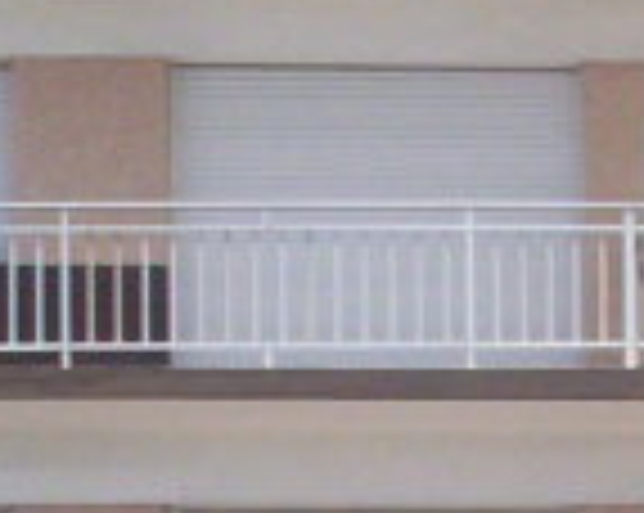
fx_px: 4035
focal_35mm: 212
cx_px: 1306
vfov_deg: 6.9
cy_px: 1143
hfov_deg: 8.6
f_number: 4.5
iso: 100
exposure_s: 1/723
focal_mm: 4.99
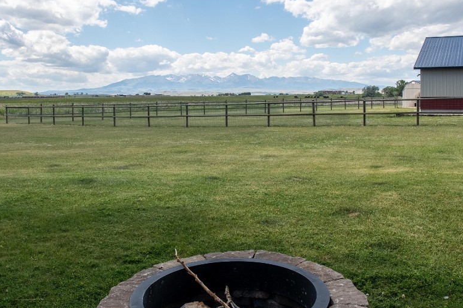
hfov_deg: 53.1
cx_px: 239
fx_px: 463
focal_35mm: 36
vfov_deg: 36.7
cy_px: 124
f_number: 8
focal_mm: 16
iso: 400
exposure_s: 1/3200
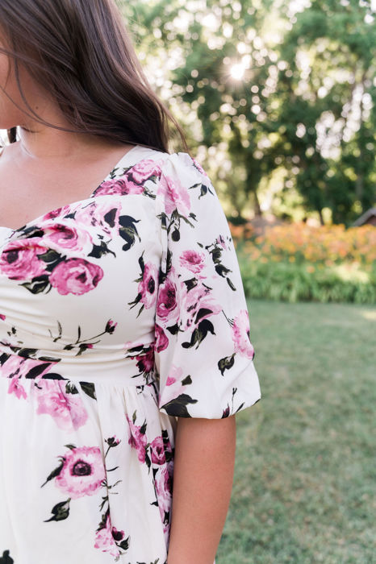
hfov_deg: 53.1
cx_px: 188
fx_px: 376
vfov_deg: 73.8
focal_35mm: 24
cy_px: 282
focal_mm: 24
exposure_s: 1/250
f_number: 2.8
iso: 160
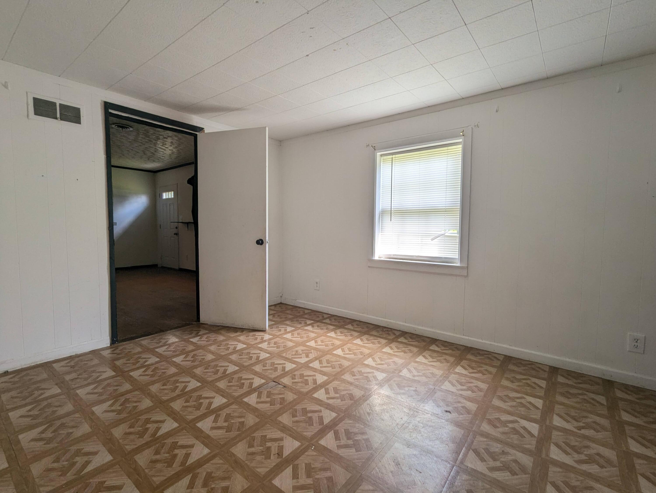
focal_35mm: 16
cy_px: 246
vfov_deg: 78.2
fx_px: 304
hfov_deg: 94.4
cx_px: 328
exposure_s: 1/124
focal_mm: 2.35
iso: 50
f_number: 2.2
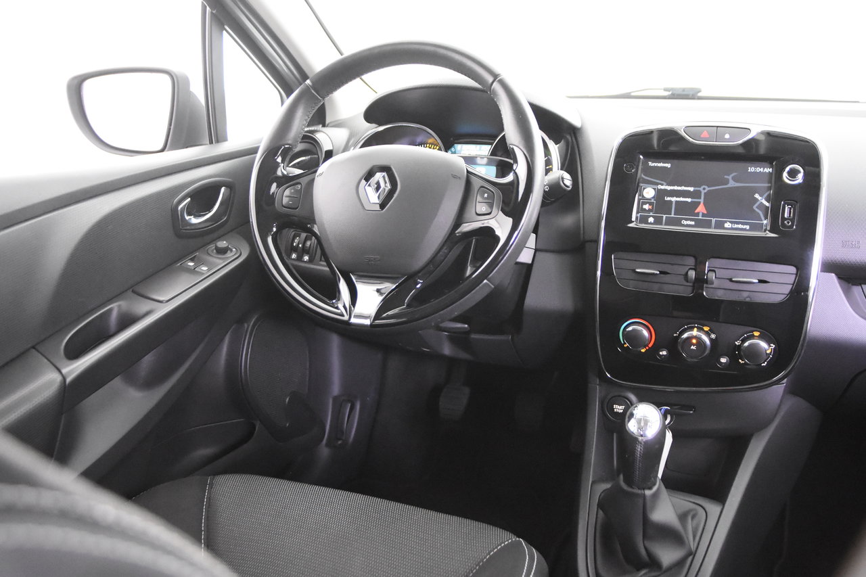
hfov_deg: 57.2
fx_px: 794
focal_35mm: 33
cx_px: 433
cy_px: 288
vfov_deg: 40.0
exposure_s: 1/30
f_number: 3
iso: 7200
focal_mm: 22
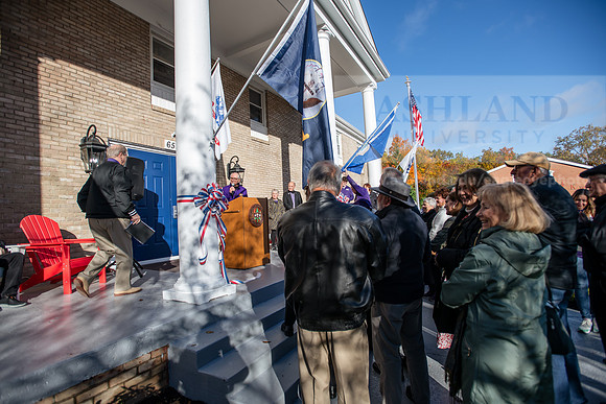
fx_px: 320
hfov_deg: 86.9
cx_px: 303
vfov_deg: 64.6
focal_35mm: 19
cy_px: 202
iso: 80
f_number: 3.5
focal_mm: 19
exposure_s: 1/800
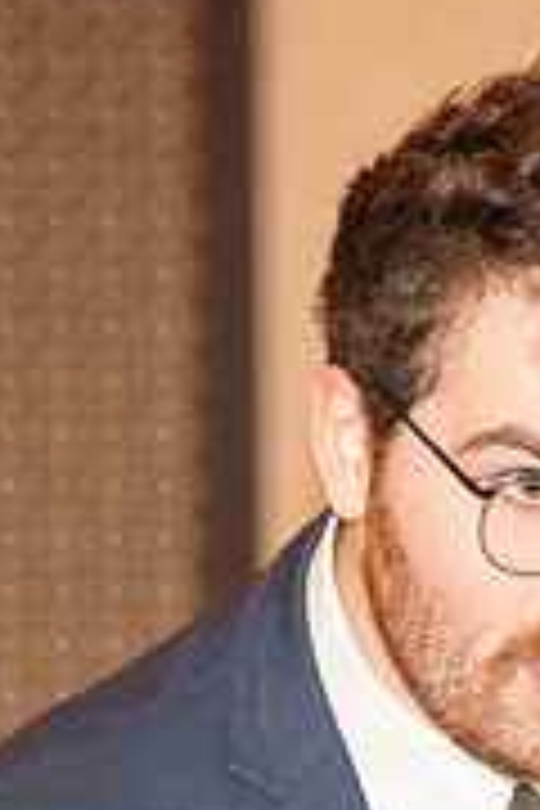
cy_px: 808
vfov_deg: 2.6
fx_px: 18134
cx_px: 778
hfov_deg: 1.7
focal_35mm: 806
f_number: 5.6
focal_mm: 250
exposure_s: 1/60
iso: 2000
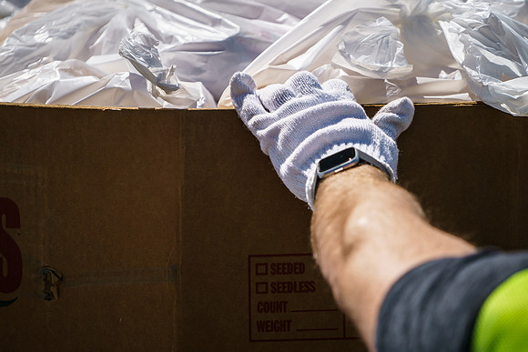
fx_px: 3721
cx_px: 292
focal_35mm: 254
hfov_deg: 8.1
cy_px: 162
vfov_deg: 5.4
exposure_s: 1/6400
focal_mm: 200
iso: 400
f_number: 4
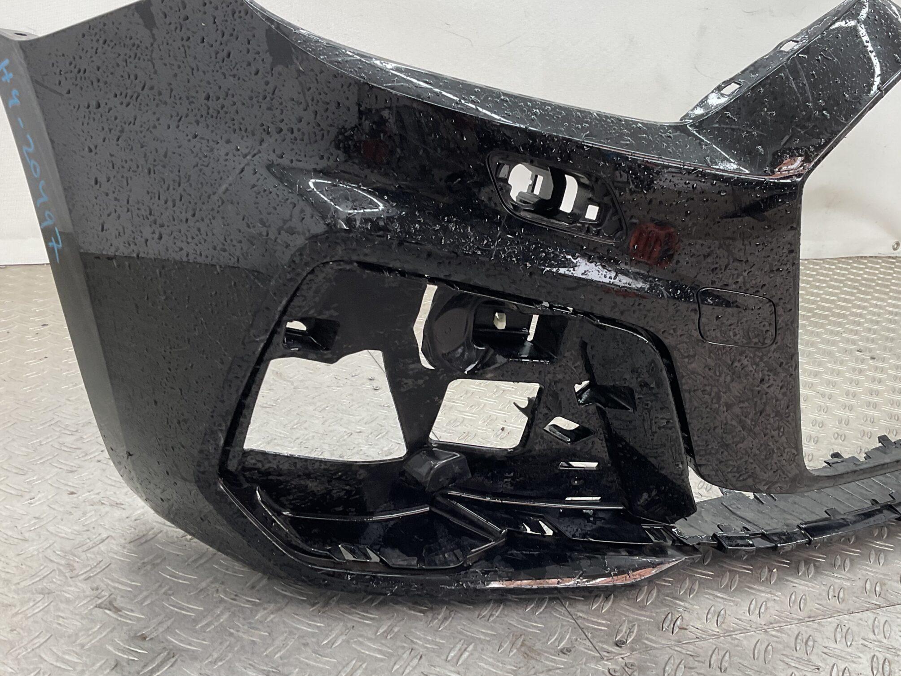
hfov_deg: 49.9
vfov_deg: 38.7
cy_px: 344
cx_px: 531
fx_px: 963
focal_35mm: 37
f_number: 1.8
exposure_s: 1/100
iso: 32
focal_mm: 3
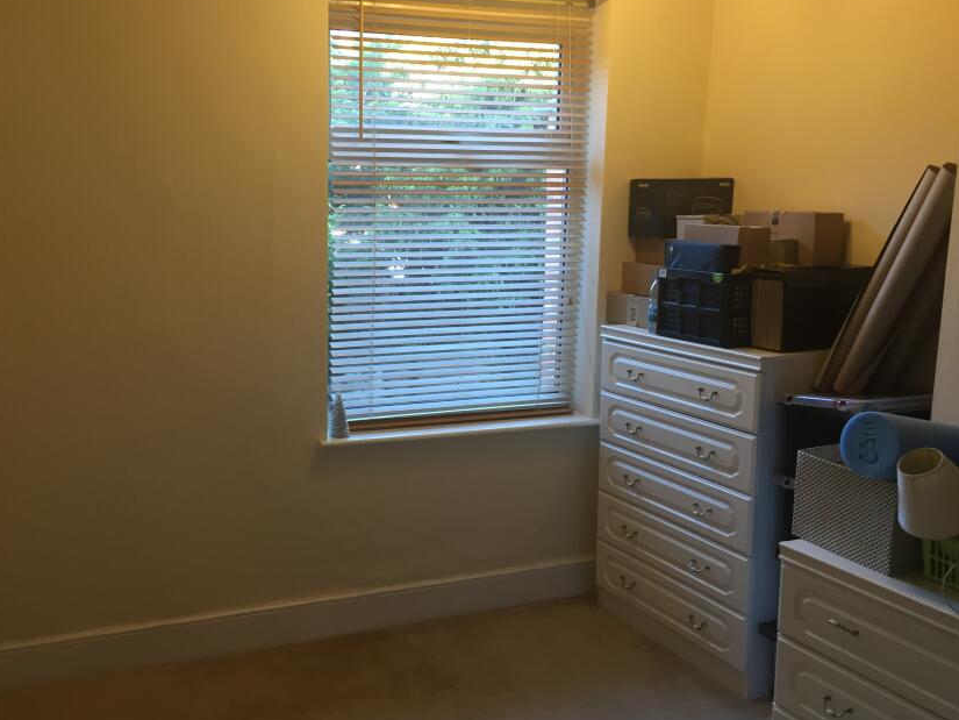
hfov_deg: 50.9
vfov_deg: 39.7
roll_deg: -1.9
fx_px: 997
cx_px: 366
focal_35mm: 36
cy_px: 373
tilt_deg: -10.3
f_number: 2.2
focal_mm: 4.15
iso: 80
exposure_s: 1/33
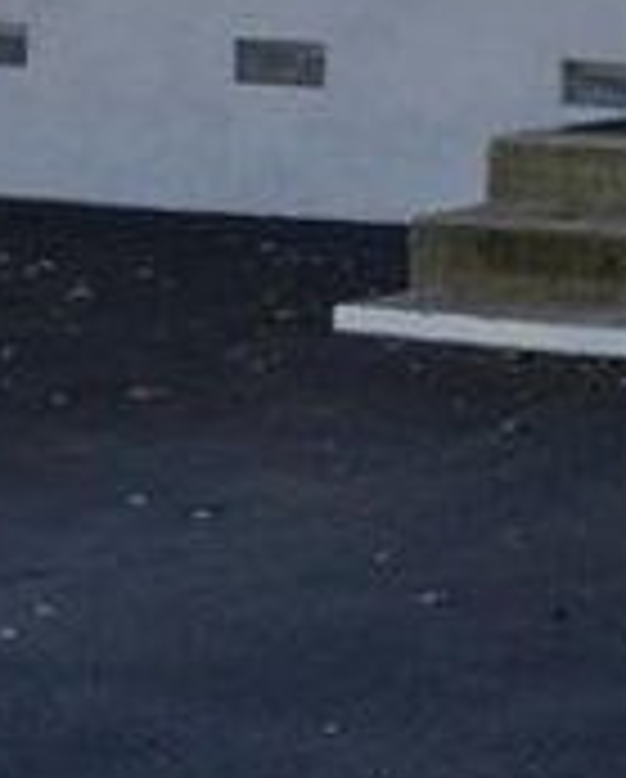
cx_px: 1018
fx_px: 3973
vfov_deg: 10.6
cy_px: -537
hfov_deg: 8.7
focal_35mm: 172
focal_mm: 31
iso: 400
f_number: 11
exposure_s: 1/320
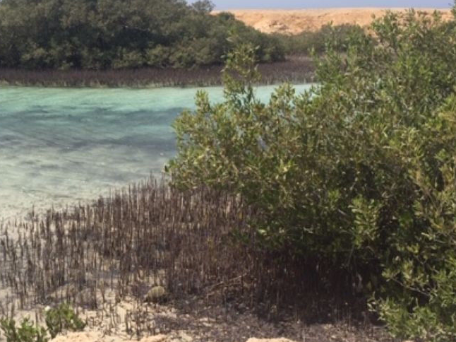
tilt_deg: -11.3
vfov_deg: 31.5
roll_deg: -1.9
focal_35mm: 46
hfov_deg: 40.3
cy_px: 157
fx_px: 606
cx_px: 126
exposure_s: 1/2475
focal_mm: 4.15
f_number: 2.2
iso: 32
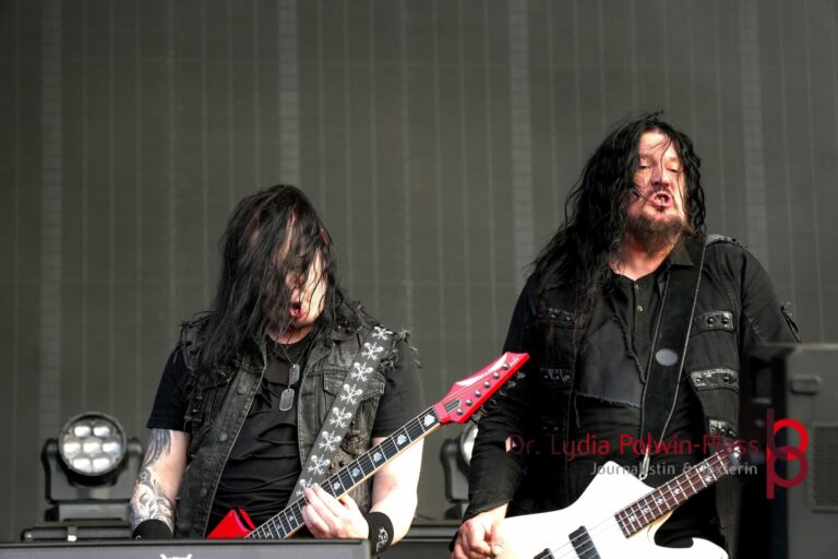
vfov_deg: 8.6
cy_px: 280
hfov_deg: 12.9
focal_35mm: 159
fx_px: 3701
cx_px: 419
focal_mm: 106
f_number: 5.6
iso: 500
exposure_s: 1/200
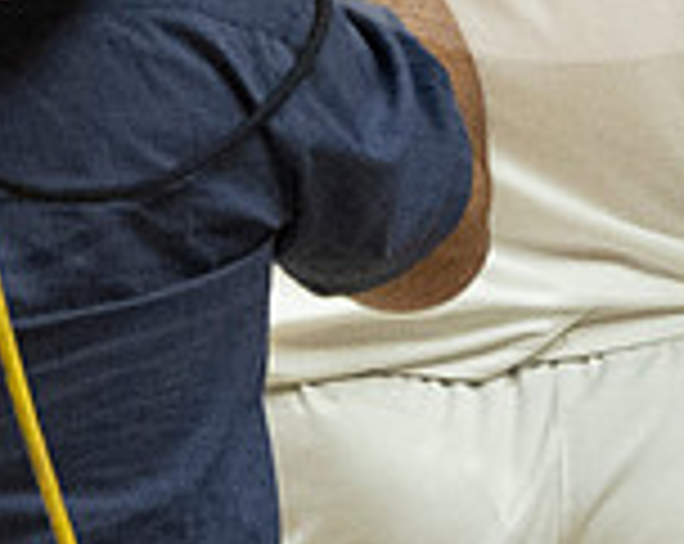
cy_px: -535
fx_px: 35682
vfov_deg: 0.9
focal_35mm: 1766
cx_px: 523
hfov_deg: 1.1
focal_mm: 155
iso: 2500
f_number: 2.8
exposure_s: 1/800
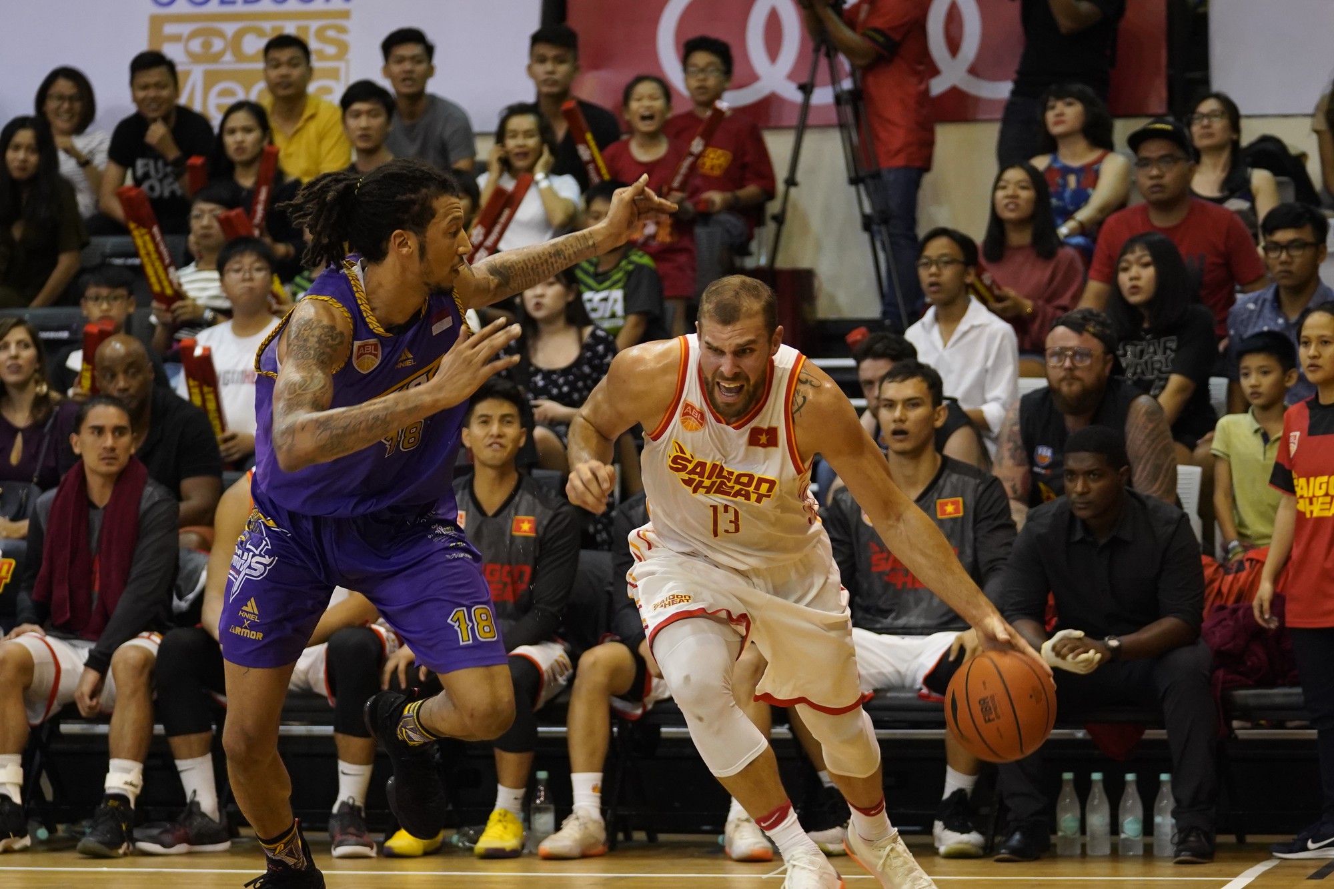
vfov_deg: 9.3
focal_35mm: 148
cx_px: 667
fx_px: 5483
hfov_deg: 13.9
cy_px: 444
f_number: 2.8
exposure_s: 1/500
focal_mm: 99
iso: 3200
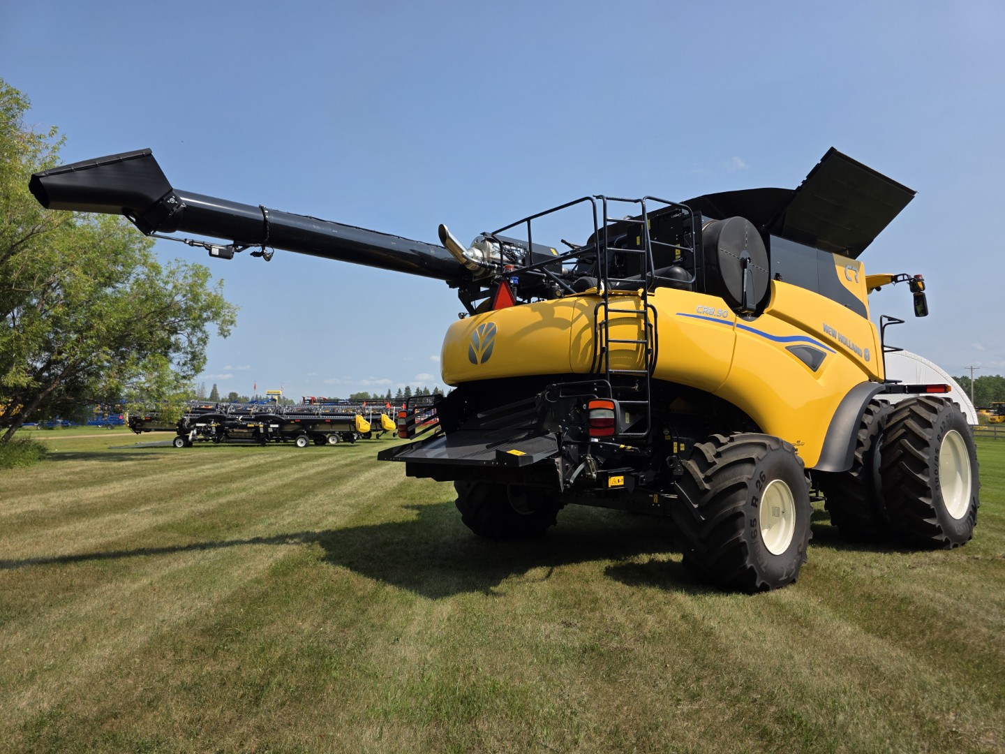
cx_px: 502
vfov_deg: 58.9
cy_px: 377
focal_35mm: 23
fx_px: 668
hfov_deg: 73.9
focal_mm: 6.3
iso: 80
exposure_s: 1/5958
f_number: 1.7
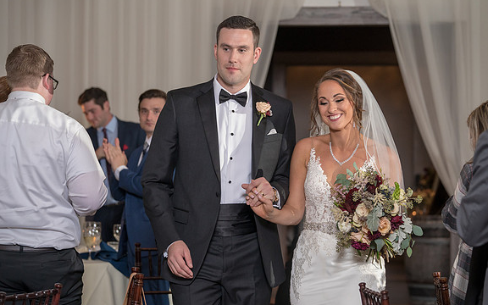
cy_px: 152
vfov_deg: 11.3
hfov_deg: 18.0
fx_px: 1543
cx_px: 245
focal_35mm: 116
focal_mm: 113
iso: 2000
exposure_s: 1/200
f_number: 4.5
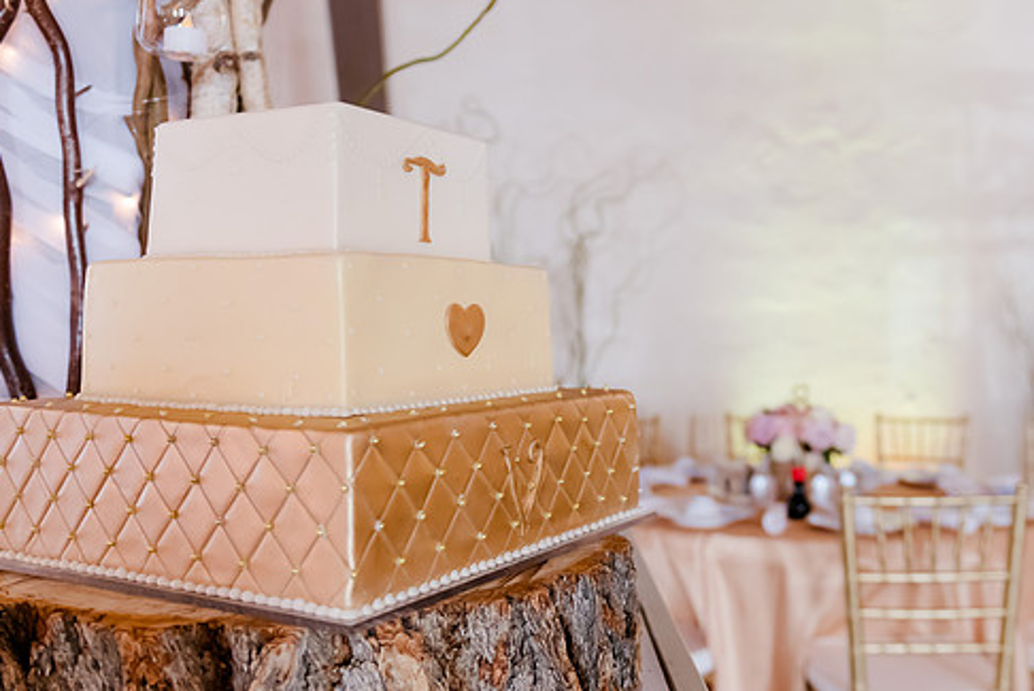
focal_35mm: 38
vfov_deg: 35.1
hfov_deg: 50.4
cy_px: 328
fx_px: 1092
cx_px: 608
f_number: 2.8
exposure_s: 1/250
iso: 1600
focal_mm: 26
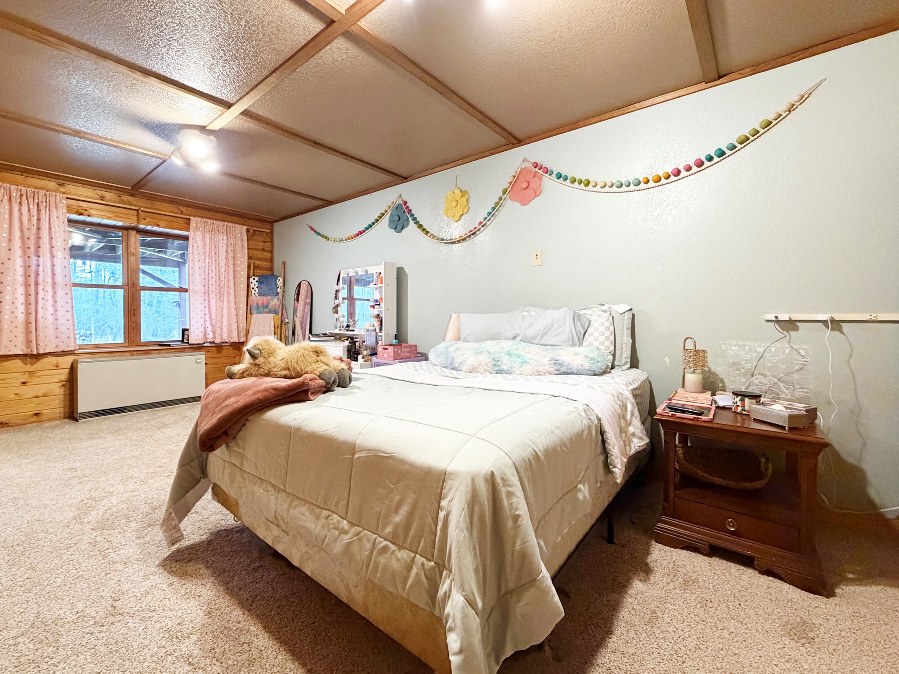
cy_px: 318
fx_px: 390
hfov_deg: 98.1
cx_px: 431
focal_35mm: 15
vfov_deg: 81.7
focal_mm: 2.22
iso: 640
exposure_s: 1/60
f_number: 2.2
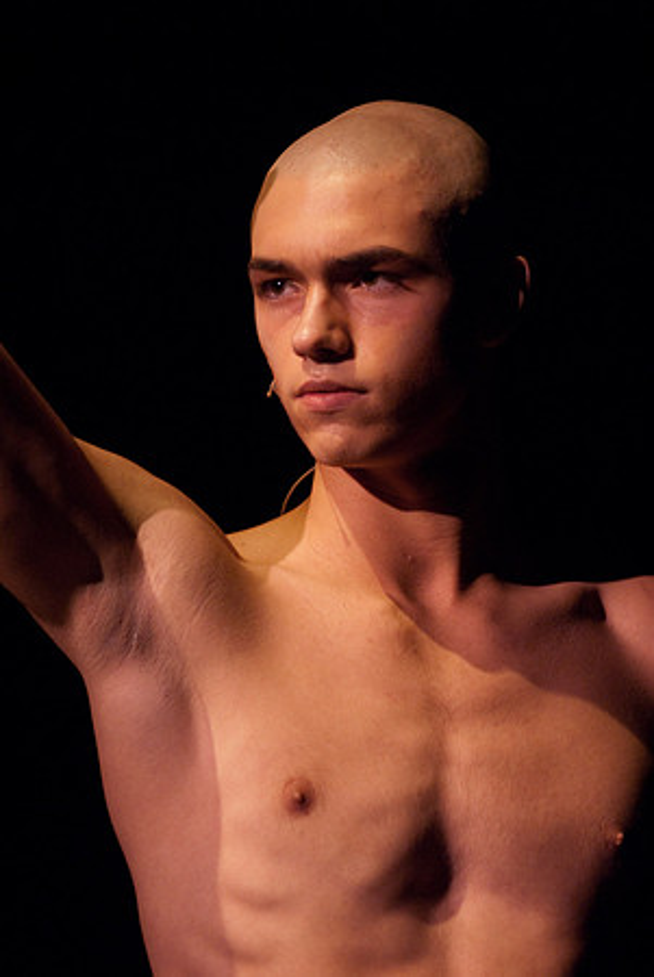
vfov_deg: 6.9
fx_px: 8156
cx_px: 327
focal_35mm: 300
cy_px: 488
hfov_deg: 4.6
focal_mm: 200
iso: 1000
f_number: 2.8
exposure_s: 1/50
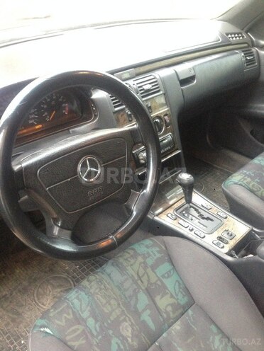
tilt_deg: -31.3
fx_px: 336
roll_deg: +2.0
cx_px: 132
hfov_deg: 42.9
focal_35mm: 33
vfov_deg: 55.4
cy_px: 176
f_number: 2.4
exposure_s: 1/15
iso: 400
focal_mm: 4.12
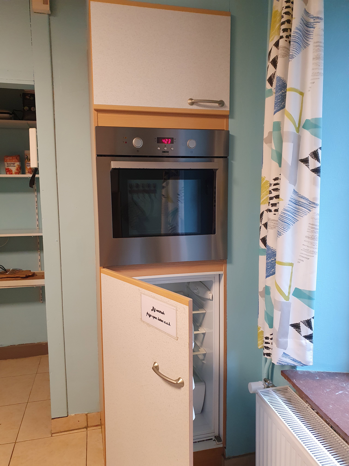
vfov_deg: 67.3
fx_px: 350
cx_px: 174
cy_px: 233
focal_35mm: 26
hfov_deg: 53.1
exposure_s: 1/50
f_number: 2.4
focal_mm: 4.32
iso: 320
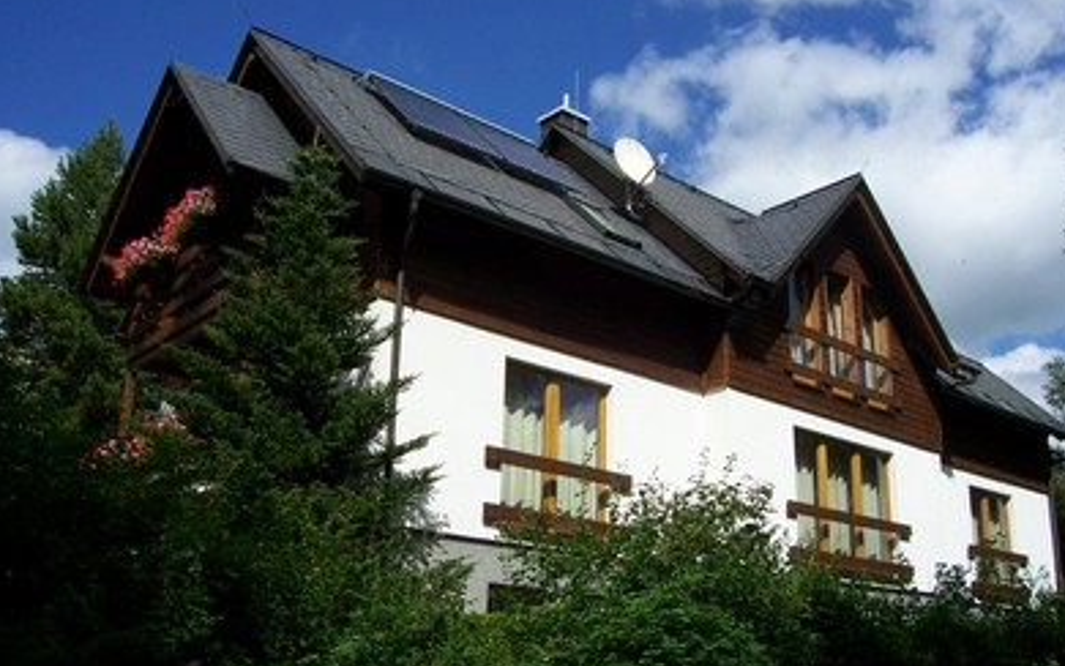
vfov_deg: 34.5
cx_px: 535
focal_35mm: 37
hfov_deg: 52.7
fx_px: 1074
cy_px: 341
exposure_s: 1/640
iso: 80
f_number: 5.1
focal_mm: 5.6
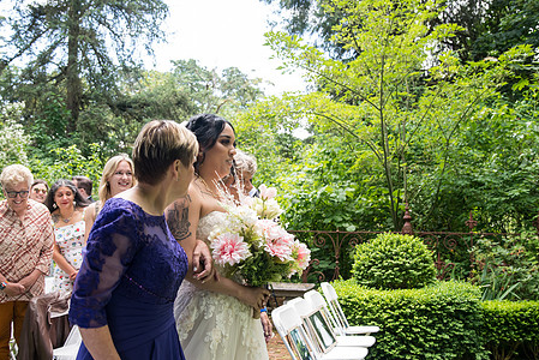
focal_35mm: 40
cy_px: 193
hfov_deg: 48.4
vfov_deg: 33.4
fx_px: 599
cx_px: 244
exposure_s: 1/400
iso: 640
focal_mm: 31
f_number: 3.5
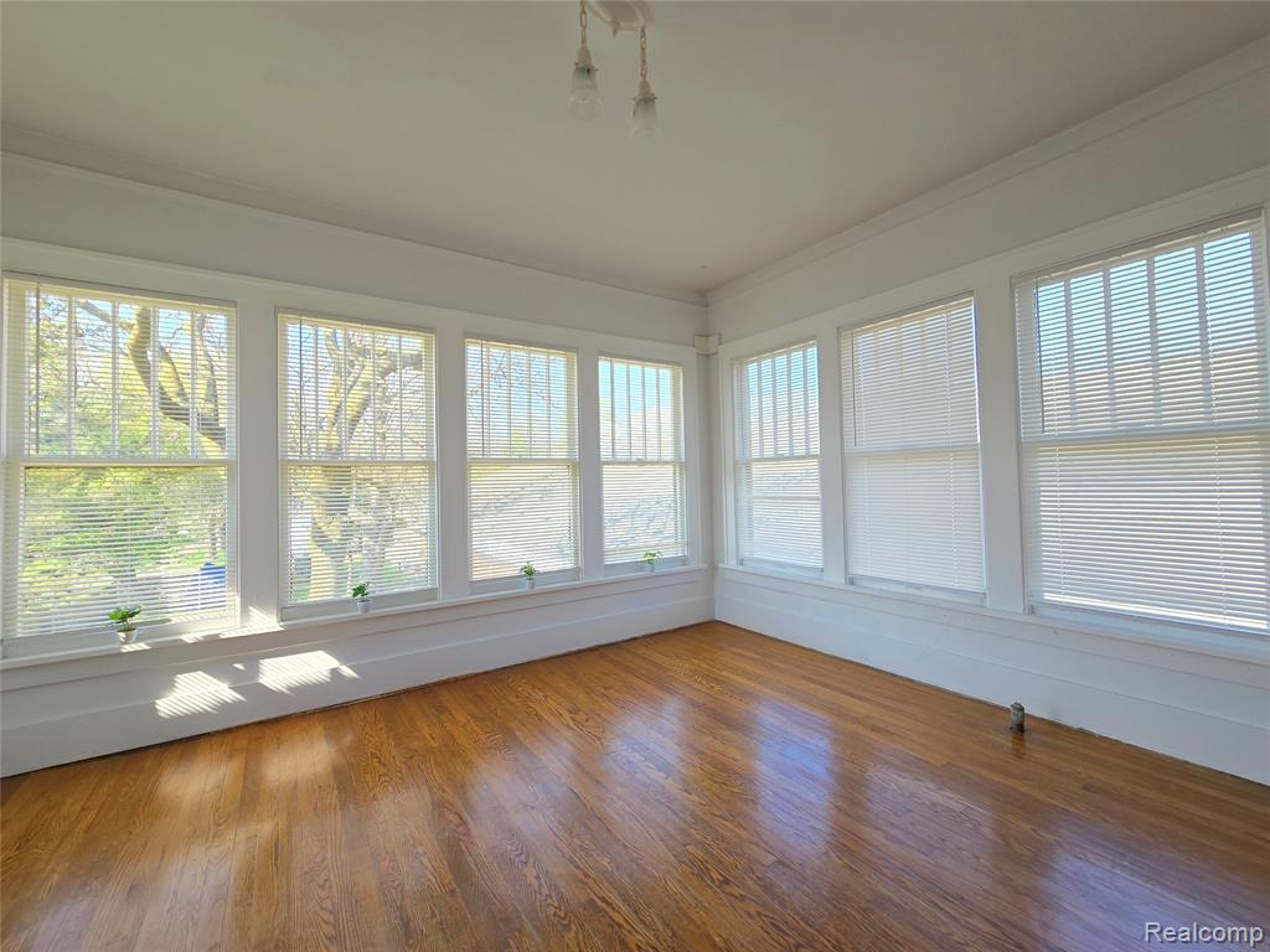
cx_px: 635
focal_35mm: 13
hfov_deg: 106.2
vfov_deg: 89.9
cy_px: 476
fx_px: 477
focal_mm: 2.2
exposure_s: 1/173
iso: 50
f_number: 2.2
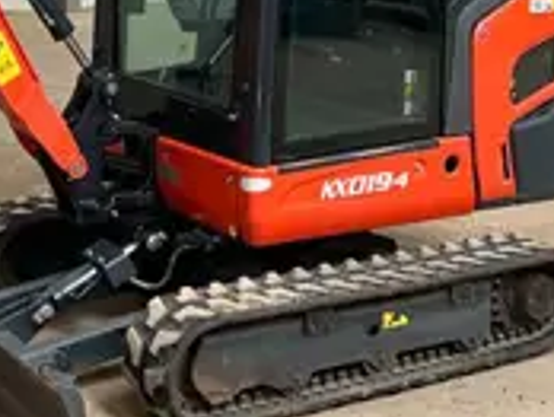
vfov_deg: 18.1
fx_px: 1282
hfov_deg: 23.9
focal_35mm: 80
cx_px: 96
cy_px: 32
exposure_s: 1/60
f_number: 1.8
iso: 100
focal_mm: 3
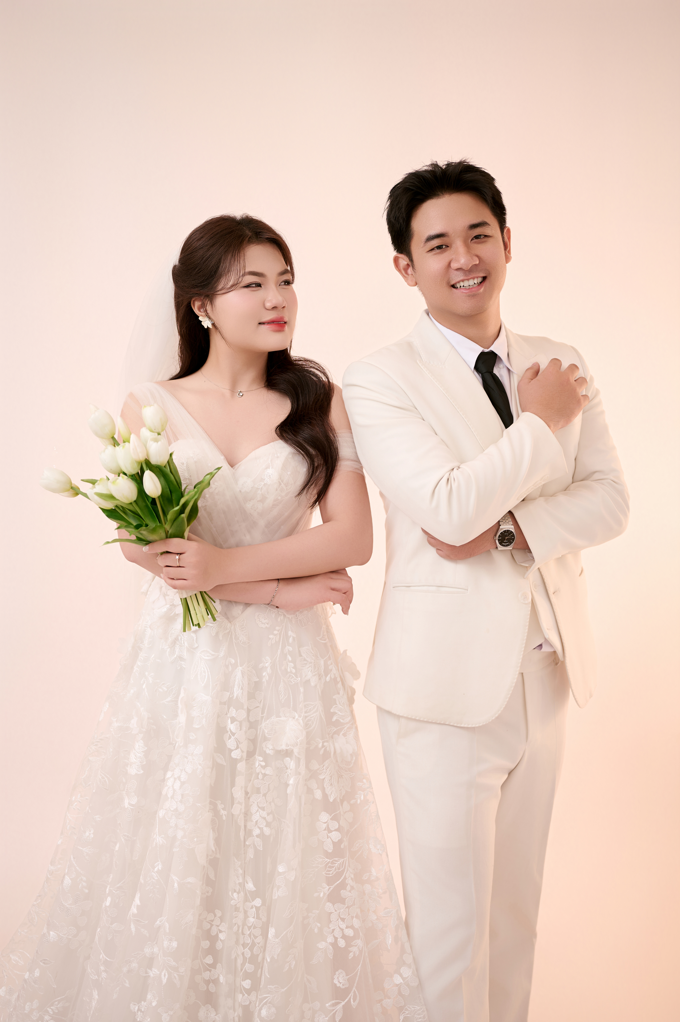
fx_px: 1419
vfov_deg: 39.6
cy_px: 511
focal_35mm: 50
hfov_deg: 27.0
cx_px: 340
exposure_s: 1/200
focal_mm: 50
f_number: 2.2
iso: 160
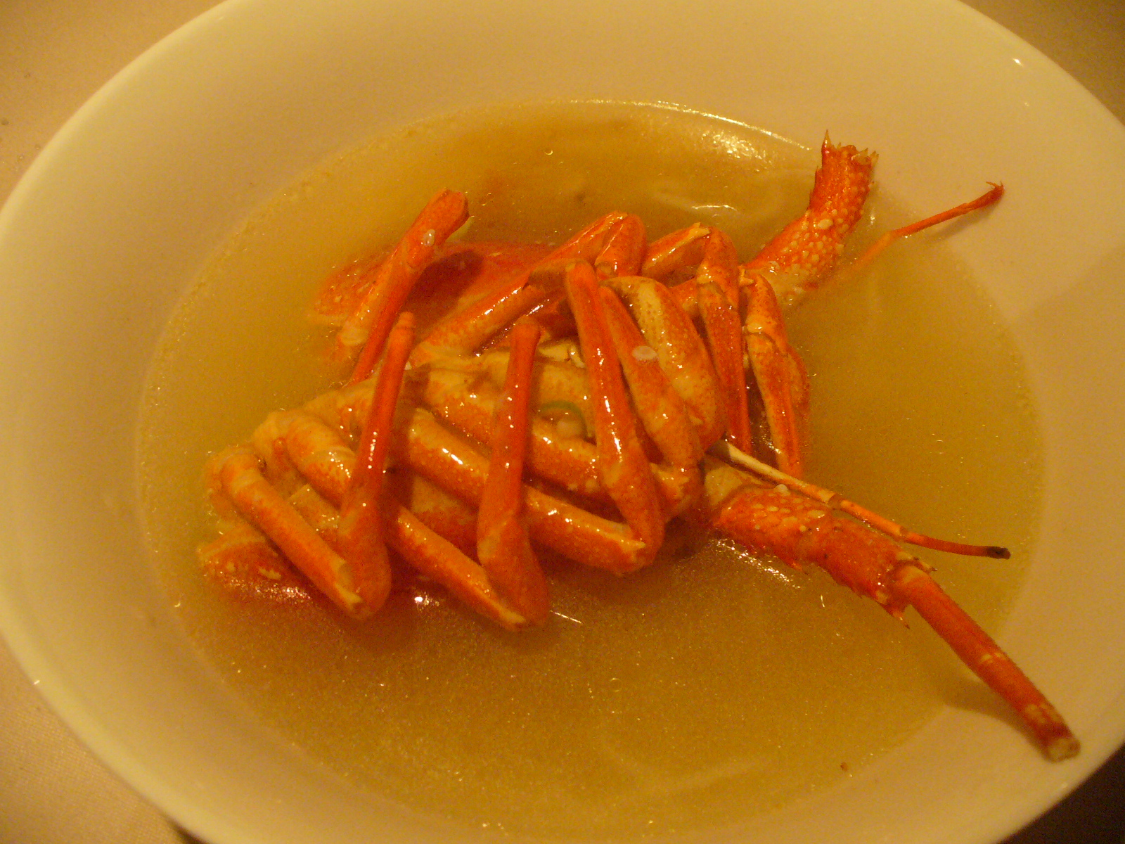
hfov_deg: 50.1
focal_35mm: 37
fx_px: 1202
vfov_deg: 38.7
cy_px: 422
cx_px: 562
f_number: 2.8
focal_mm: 6.1
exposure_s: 1/40
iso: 400
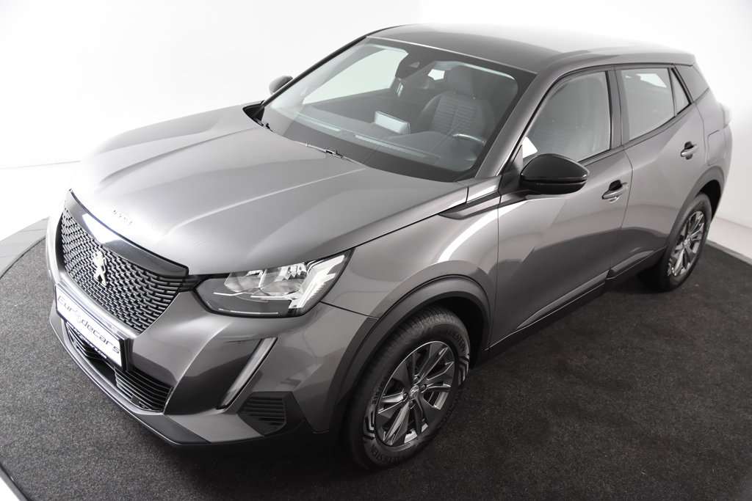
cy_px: 250
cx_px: 376
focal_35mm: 33
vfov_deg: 40.0
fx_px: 689
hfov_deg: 57.2
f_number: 3.2
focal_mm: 22
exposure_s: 1/40
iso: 1600
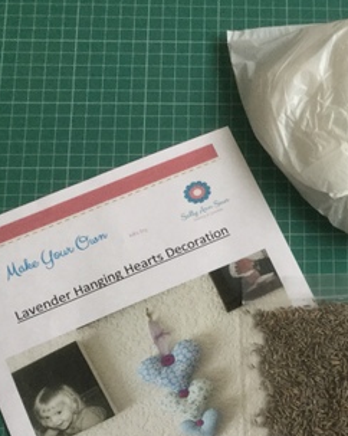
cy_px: 337
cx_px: 447
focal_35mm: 64
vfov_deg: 29.1
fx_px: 825
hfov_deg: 21.6
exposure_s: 1/33
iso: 80
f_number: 2.4
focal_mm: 3.3
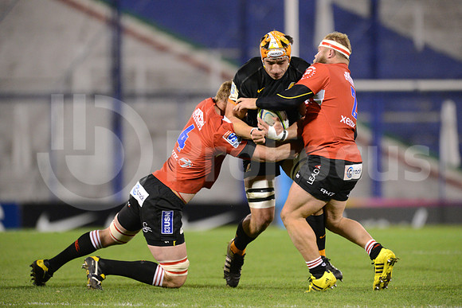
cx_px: 231
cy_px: 154
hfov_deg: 4.9
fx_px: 5391
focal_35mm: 420
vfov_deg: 3.3
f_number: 4
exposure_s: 1/500
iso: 4500
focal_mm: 420
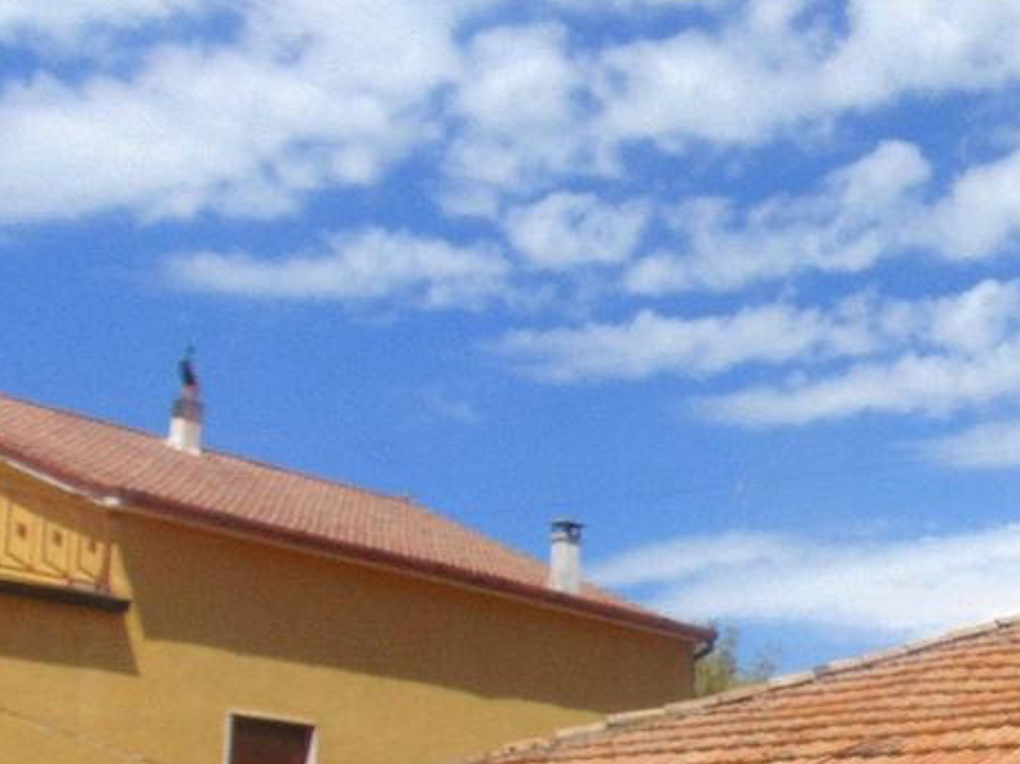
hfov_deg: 23.3
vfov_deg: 18.8
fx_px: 2297
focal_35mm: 78
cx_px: 1152
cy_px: 537
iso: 80
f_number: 8
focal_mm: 5.4
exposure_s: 1/500
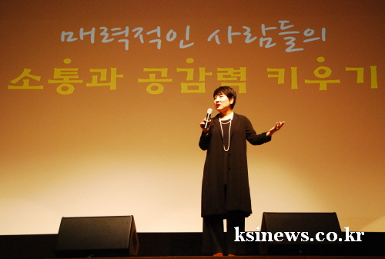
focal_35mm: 46
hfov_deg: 42.2
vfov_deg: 29.1
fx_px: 498
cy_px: 130
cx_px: 192
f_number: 4.5
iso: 1250
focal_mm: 31
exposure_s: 1/60
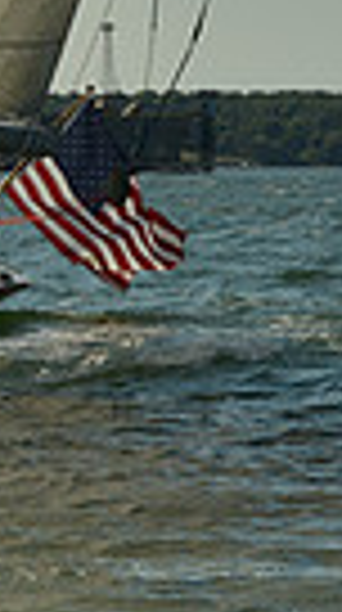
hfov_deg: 2.6
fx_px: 7388
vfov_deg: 4.7
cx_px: -927
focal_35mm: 456
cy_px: 241
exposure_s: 1/1000
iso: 280
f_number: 13
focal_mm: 102
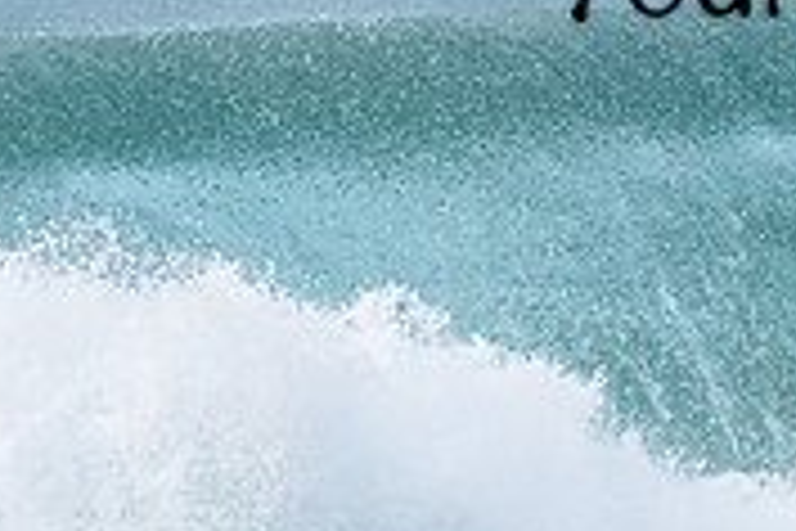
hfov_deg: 1.3
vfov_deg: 0.9
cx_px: 1016
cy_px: -88
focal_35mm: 1576
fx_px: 34844
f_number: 10
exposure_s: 1/2000
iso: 1400
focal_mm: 480
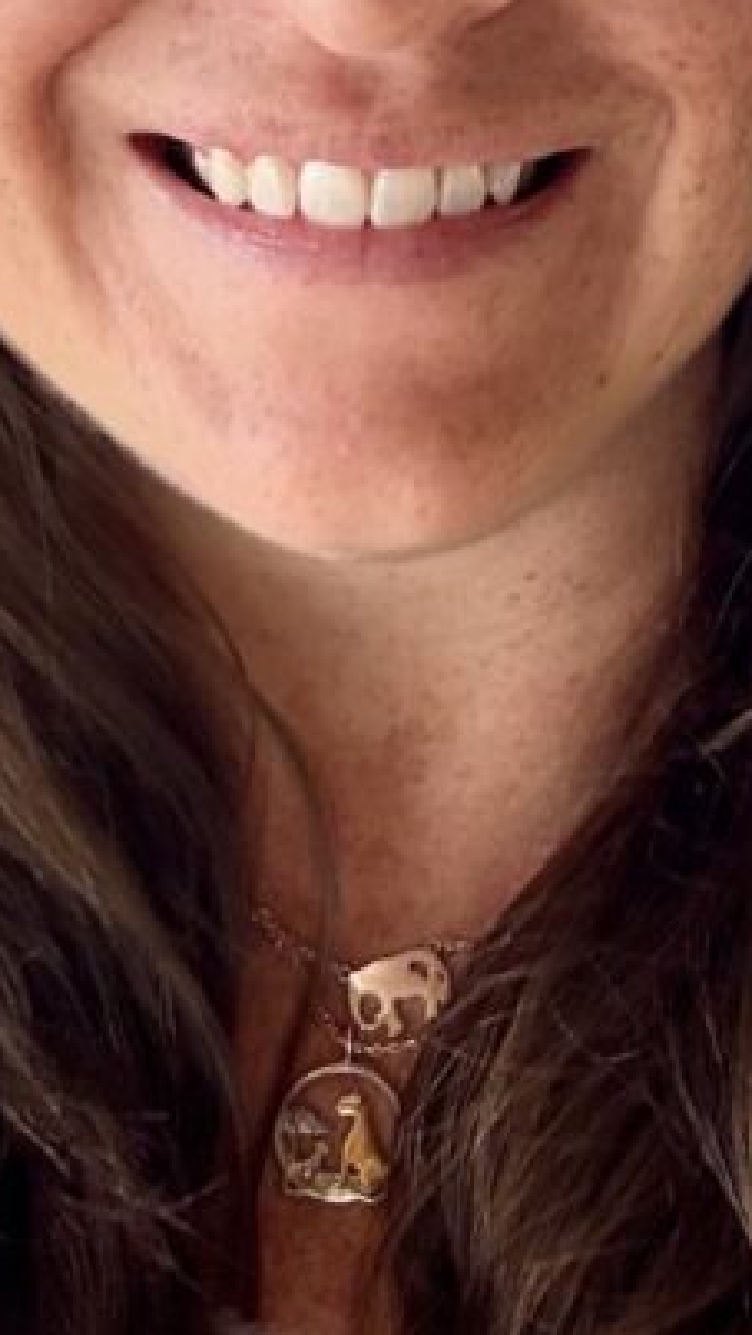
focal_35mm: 83
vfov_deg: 24.3
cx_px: 944
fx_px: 2939
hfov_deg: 14.1
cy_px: -33
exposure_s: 1/174
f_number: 1.9
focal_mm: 2.69
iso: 80
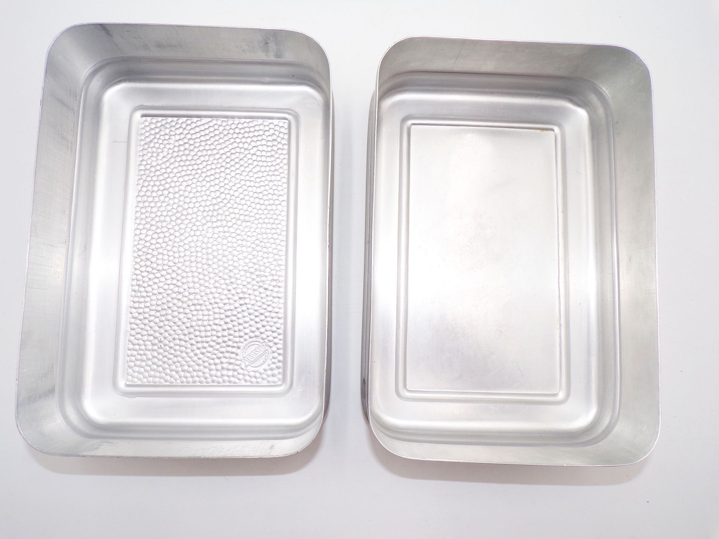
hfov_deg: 71.6
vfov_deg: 56.8
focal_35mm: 24
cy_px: 270
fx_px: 498
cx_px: 360
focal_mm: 4.3
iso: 80
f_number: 4.4
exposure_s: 1/50
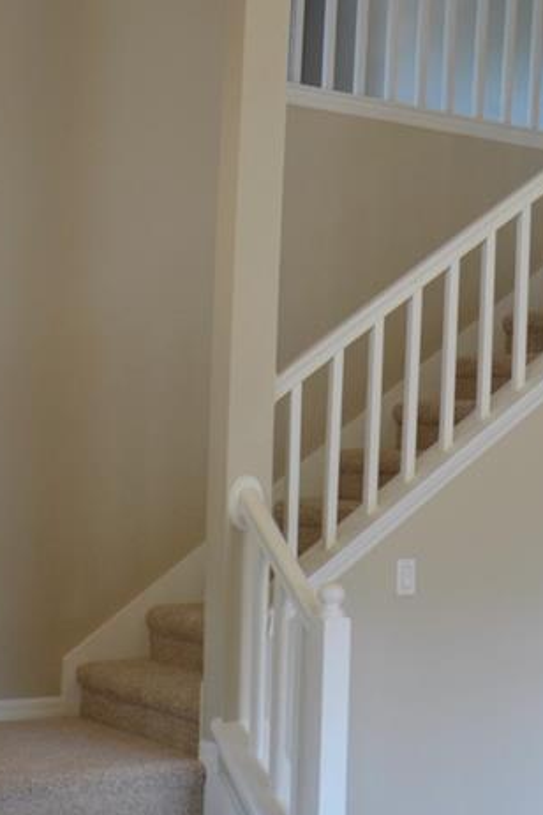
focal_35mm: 70
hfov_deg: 19.0
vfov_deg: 28.8
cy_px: 406
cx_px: 535
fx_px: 1584
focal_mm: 18
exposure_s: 1/60
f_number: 4
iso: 400
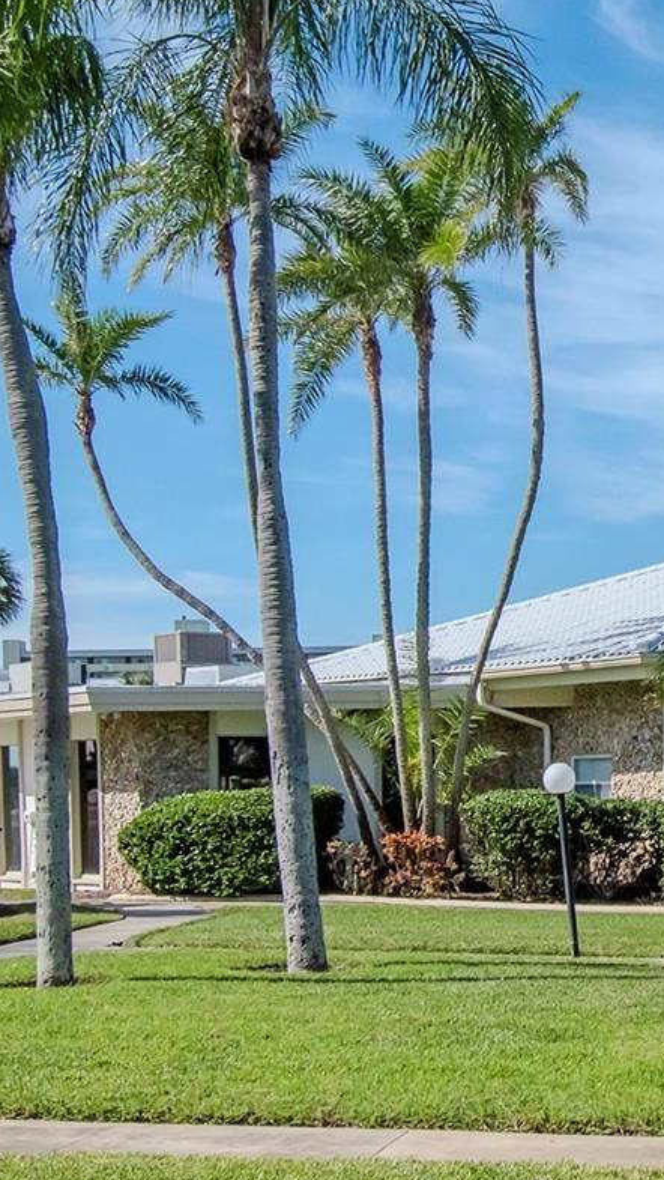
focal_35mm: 64
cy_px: 532
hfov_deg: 17.4
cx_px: 912
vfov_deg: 32.8
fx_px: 2002
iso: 1000
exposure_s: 1/4000
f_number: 9
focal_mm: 20
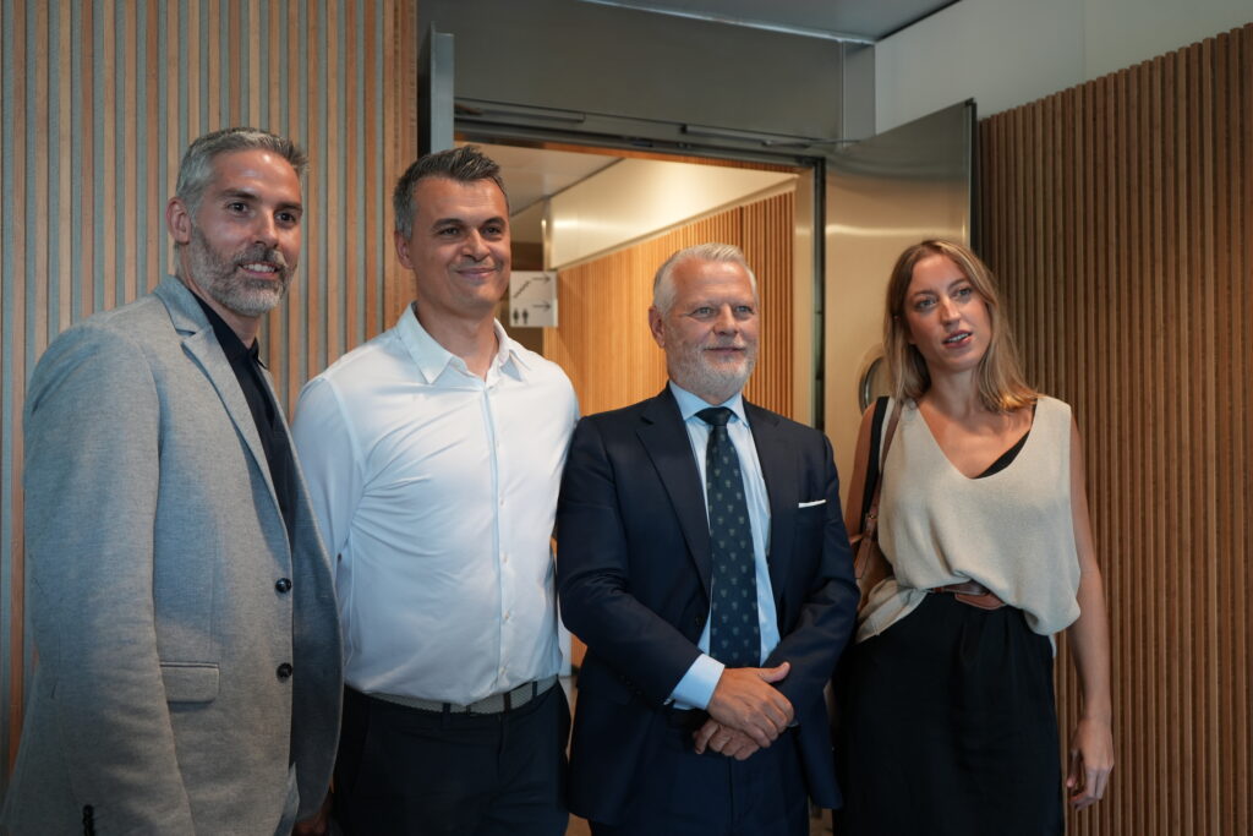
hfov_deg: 55.8
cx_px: 626
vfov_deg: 38.9
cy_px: 418
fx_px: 1183
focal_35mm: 34
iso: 640
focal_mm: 34
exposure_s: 1/40
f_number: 4
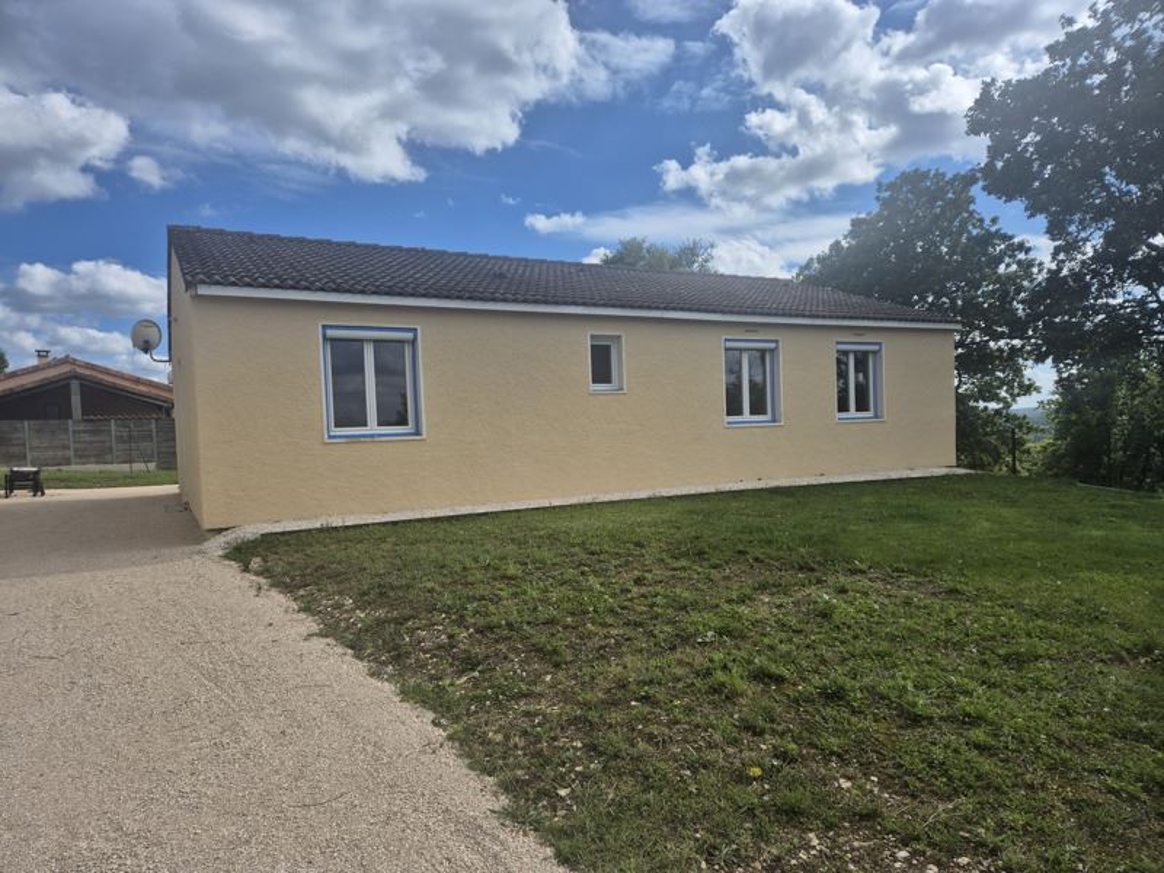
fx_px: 773
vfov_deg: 58.9
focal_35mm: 23
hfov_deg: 73.9
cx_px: 582
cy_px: 436
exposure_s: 1/2704
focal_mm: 5.4
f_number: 1.8
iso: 25
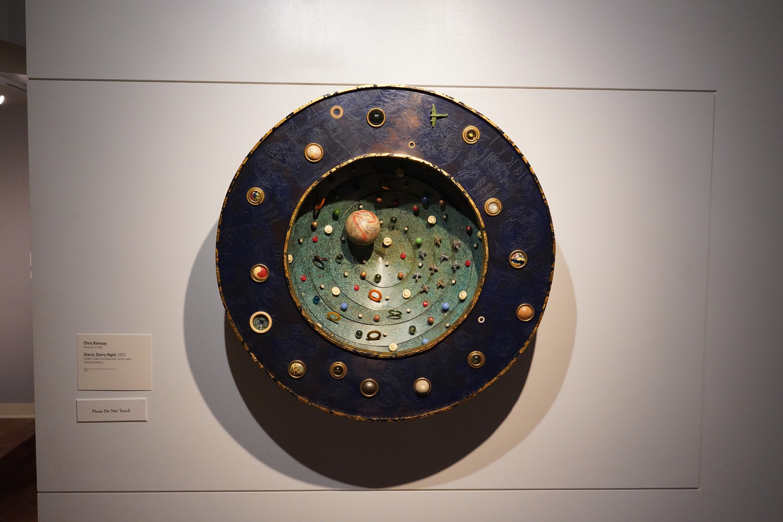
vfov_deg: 40.0
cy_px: 261
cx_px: 392
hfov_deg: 57.2
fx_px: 718
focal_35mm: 33
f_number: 10
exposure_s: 1/100
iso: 6400
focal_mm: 33
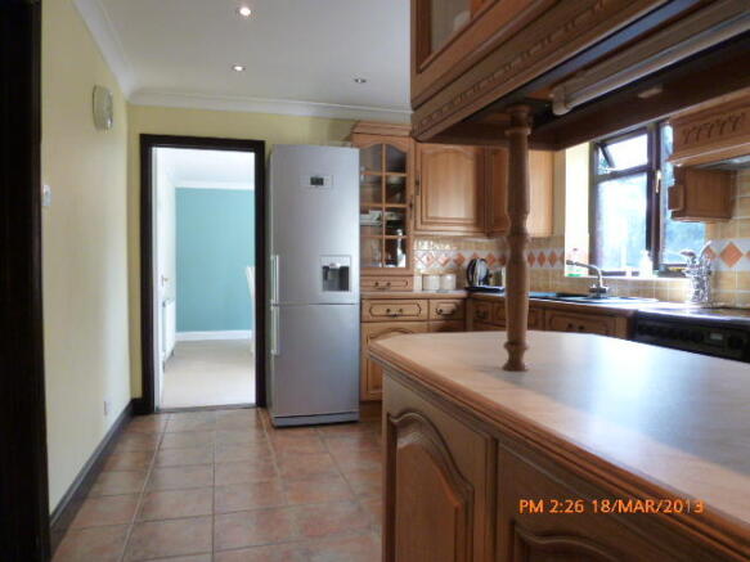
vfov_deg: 56.8
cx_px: 375
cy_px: 281
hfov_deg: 71.6
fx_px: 520
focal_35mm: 24
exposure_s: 1/50
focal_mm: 4.3
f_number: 3.3
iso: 400
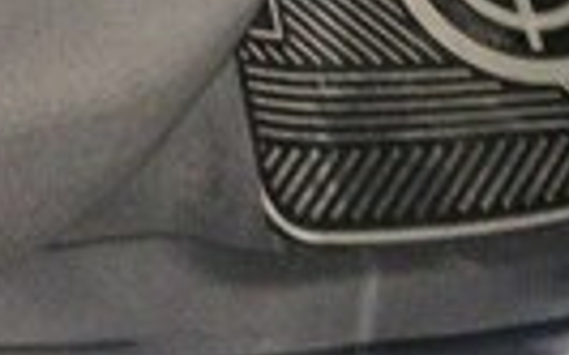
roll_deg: -8.8
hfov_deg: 17.8
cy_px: -552
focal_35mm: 115
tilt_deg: -42.8
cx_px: 43
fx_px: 1783
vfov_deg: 9.8
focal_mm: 4.15
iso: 1000
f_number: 2.2
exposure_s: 1/17
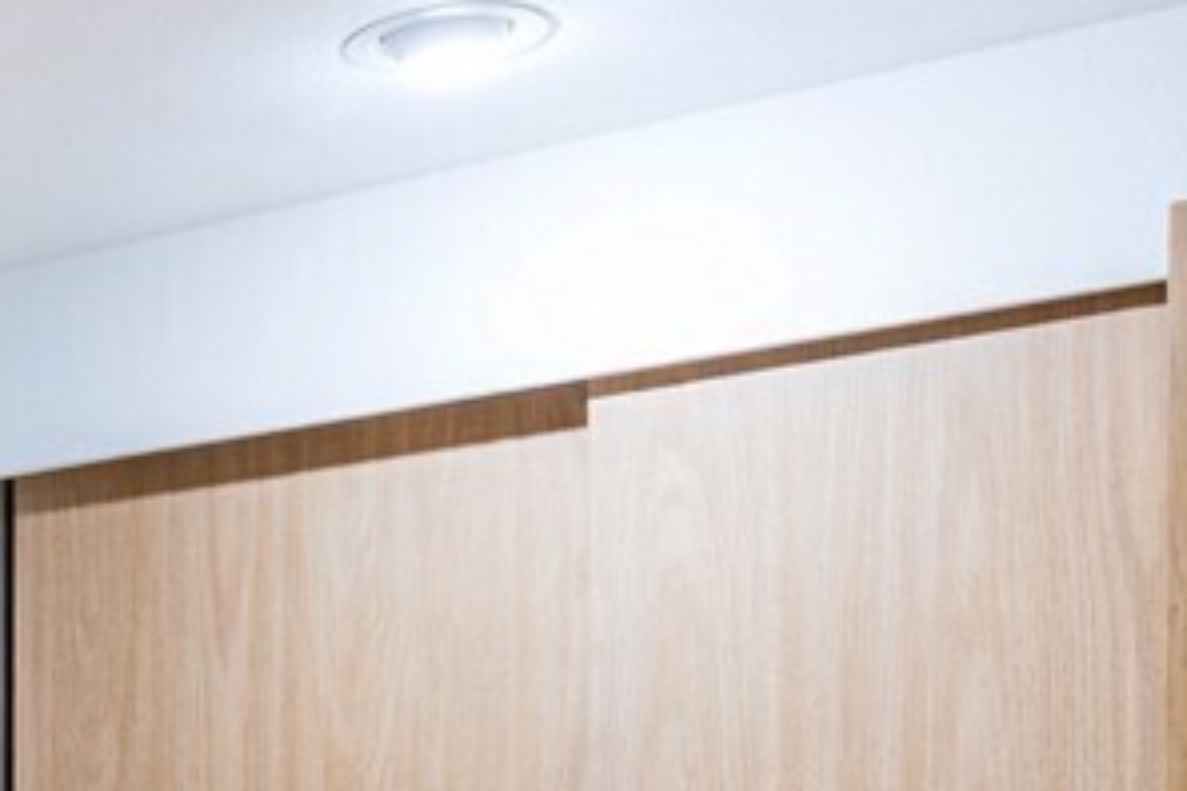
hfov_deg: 19.9
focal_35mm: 80
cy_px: 1165
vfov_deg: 15.8
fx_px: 2638
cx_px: -837
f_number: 5.6
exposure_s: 1/125
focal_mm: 14
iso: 200
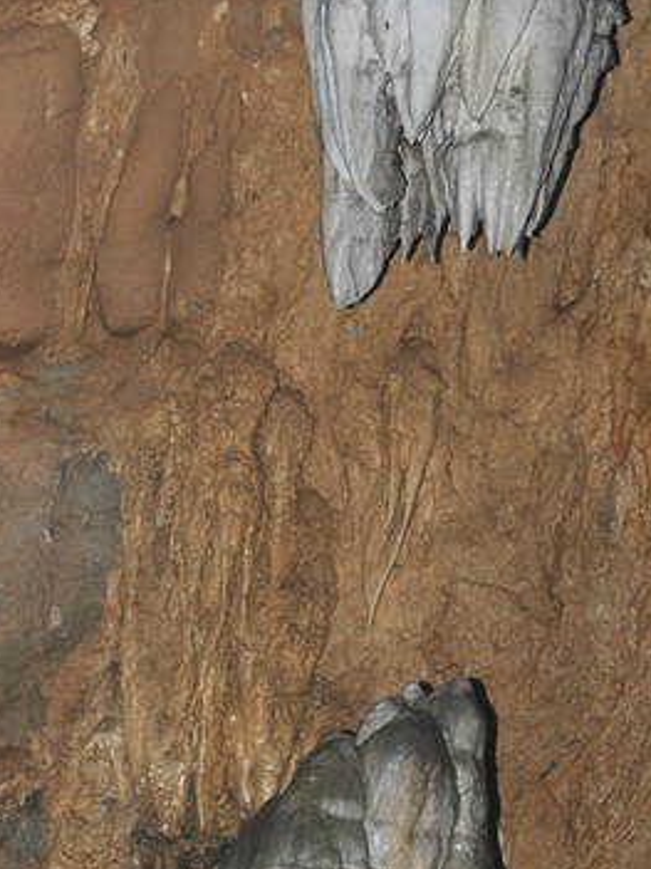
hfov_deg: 9.1
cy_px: 292
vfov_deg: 12.1
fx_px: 4090
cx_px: 451
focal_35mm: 163
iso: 400
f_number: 6.3
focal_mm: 44
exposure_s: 1/40
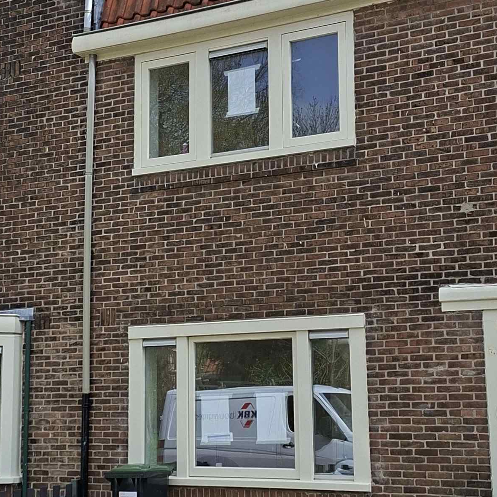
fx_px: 1121
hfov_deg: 25.0
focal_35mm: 69
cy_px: 236
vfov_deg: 25.0
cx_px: 202
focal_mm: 5.54
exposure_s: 1/1473
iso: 50
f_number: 1.8
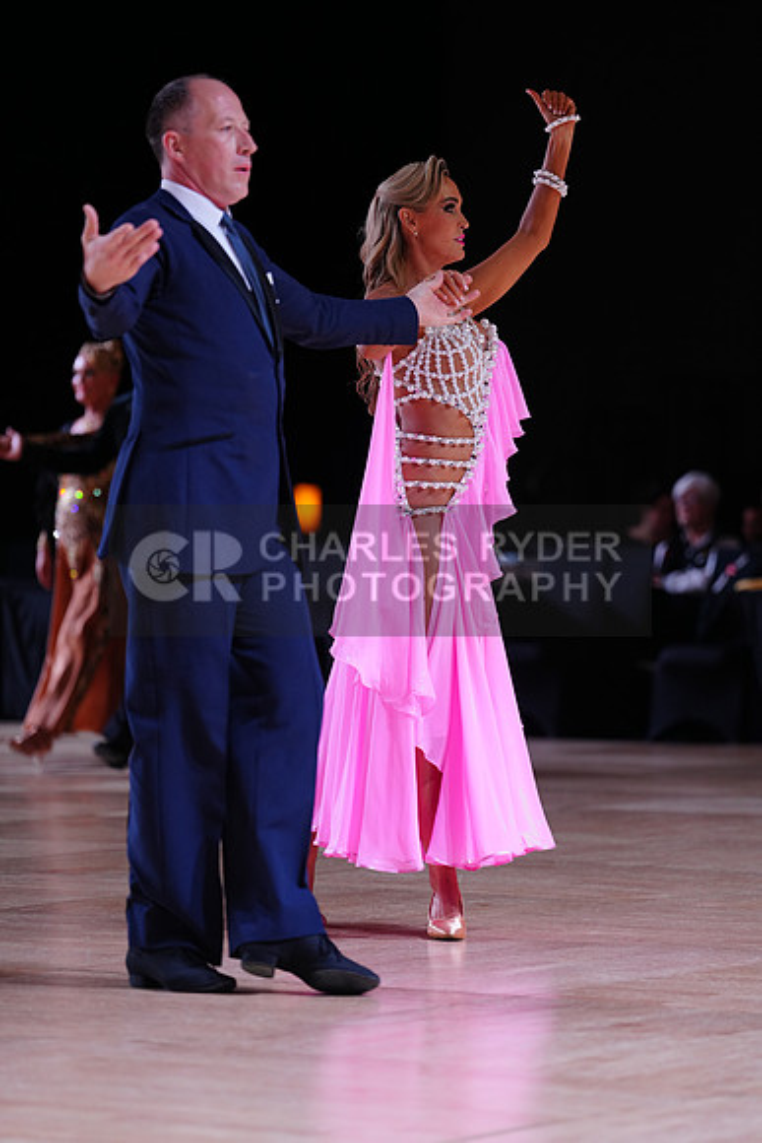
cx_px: 381
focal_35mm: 151
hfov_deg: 9.1
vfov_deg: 13.6
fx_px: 4791
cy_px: 572
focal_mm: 151
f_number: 2.8
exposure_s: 1/500
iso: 800
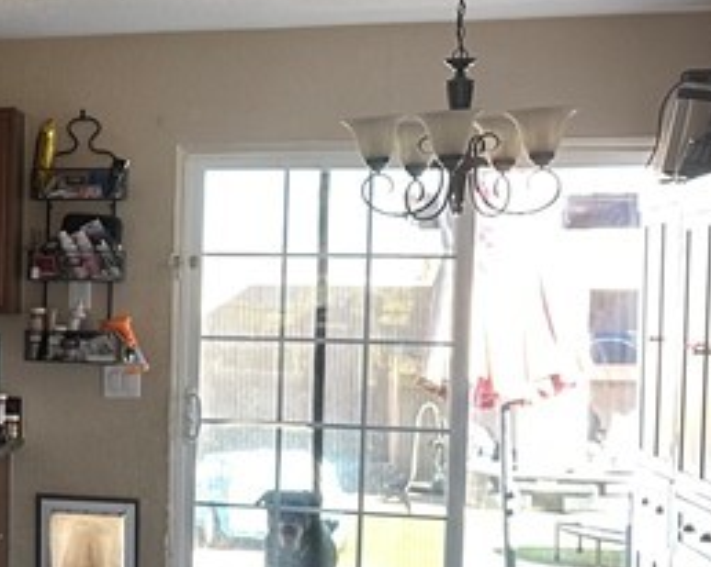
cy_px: 330
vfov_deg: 16.5
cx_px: -592
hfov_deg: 16.8
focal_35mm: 93
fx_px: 1956
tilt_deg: -1.2
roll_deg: -1.0
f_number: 1.78
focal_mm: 6.86
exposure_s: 1/121
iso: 160
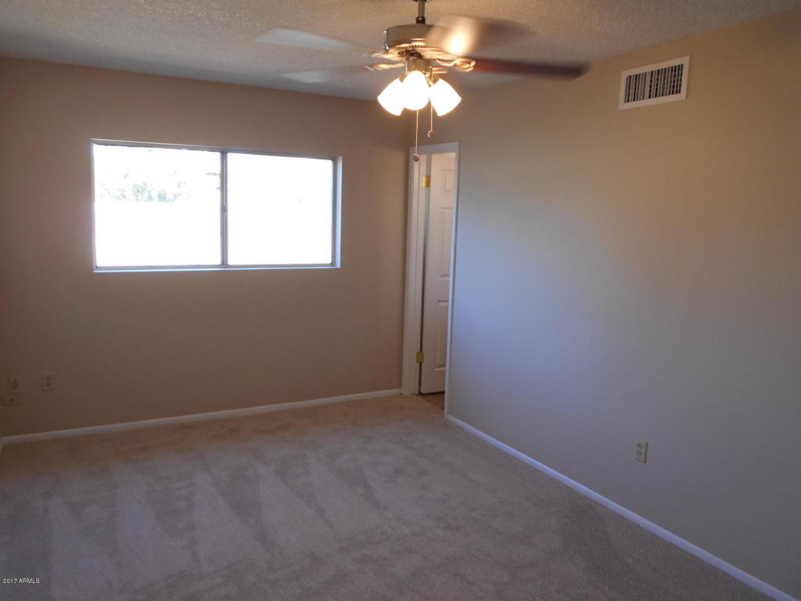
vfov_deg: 53.1
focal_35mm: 26
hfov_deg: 67.3
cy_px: 300
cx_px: 400
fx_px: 602
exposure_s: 1/30
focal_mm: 4.6
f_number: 3.2
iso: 80
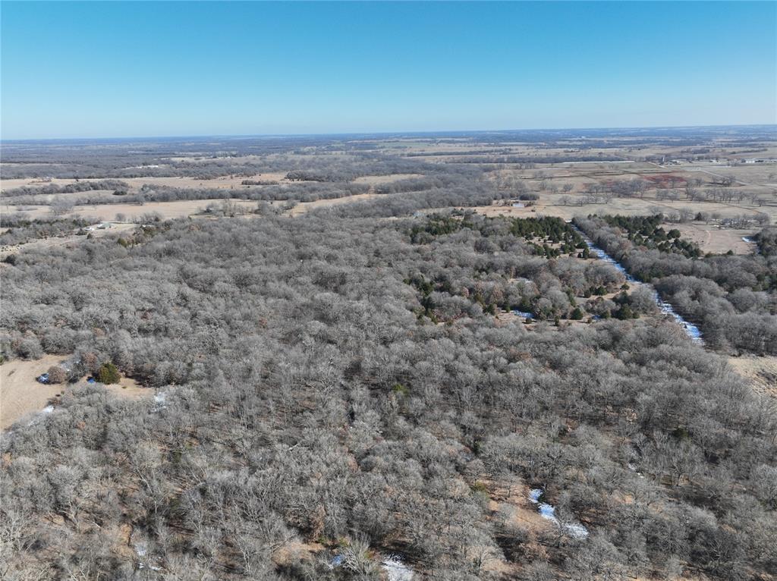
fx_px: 538
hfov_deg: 71.6
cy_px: 290
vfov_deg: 56.7
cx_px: 388
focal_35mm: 24
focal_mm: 12.29
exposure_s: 1/120
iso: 100
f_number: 11
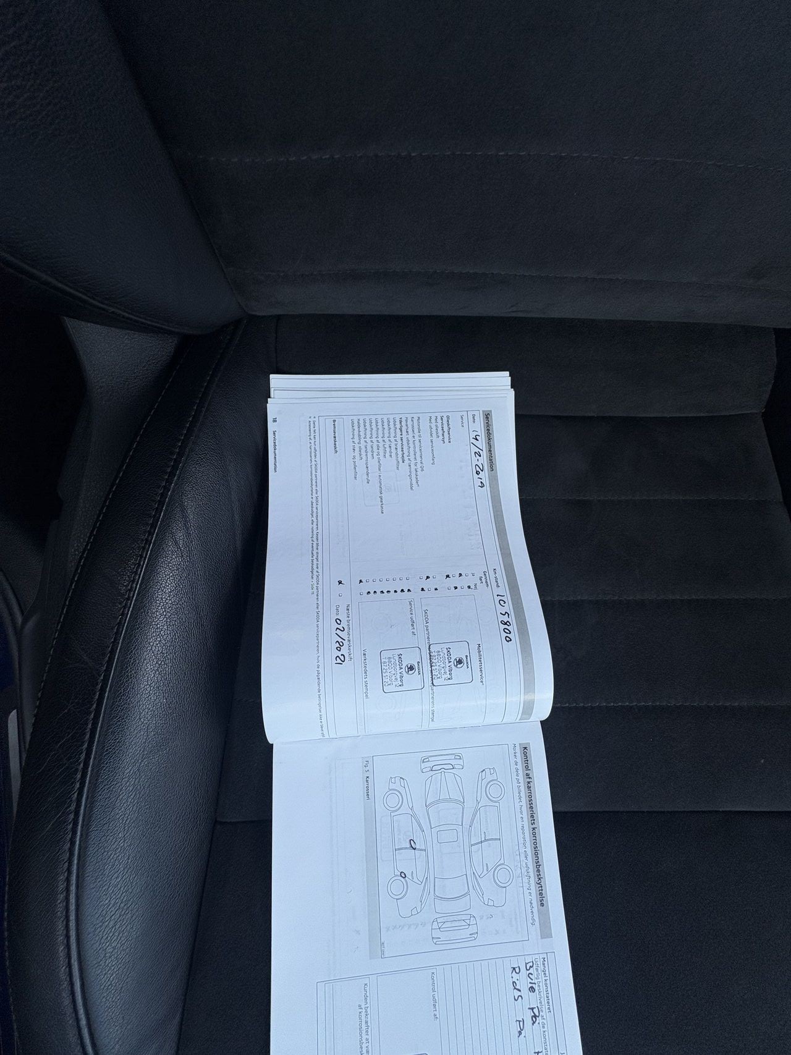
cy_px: 528
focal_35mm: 14
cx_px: 396
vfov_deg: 102.1
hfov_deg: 85.7
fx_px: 427
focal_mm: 2.22
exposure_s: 1/392
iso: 40
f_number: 2.2
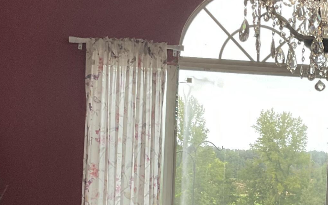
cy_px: 210
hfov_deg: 22.6
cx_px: 281
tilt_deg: -3.9
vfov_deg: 14.3
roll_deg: -4.5
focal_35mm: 90
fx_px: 804
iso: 40
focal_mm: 3
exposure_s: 1/60
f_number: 1.8
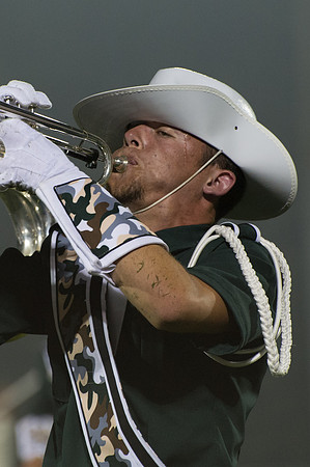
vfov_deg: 5.2
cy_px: 195
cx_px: 116
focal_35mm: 398
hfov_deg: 3.4
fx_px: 5153
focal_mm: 220
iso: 3200
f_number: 5.3
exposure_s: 1/160
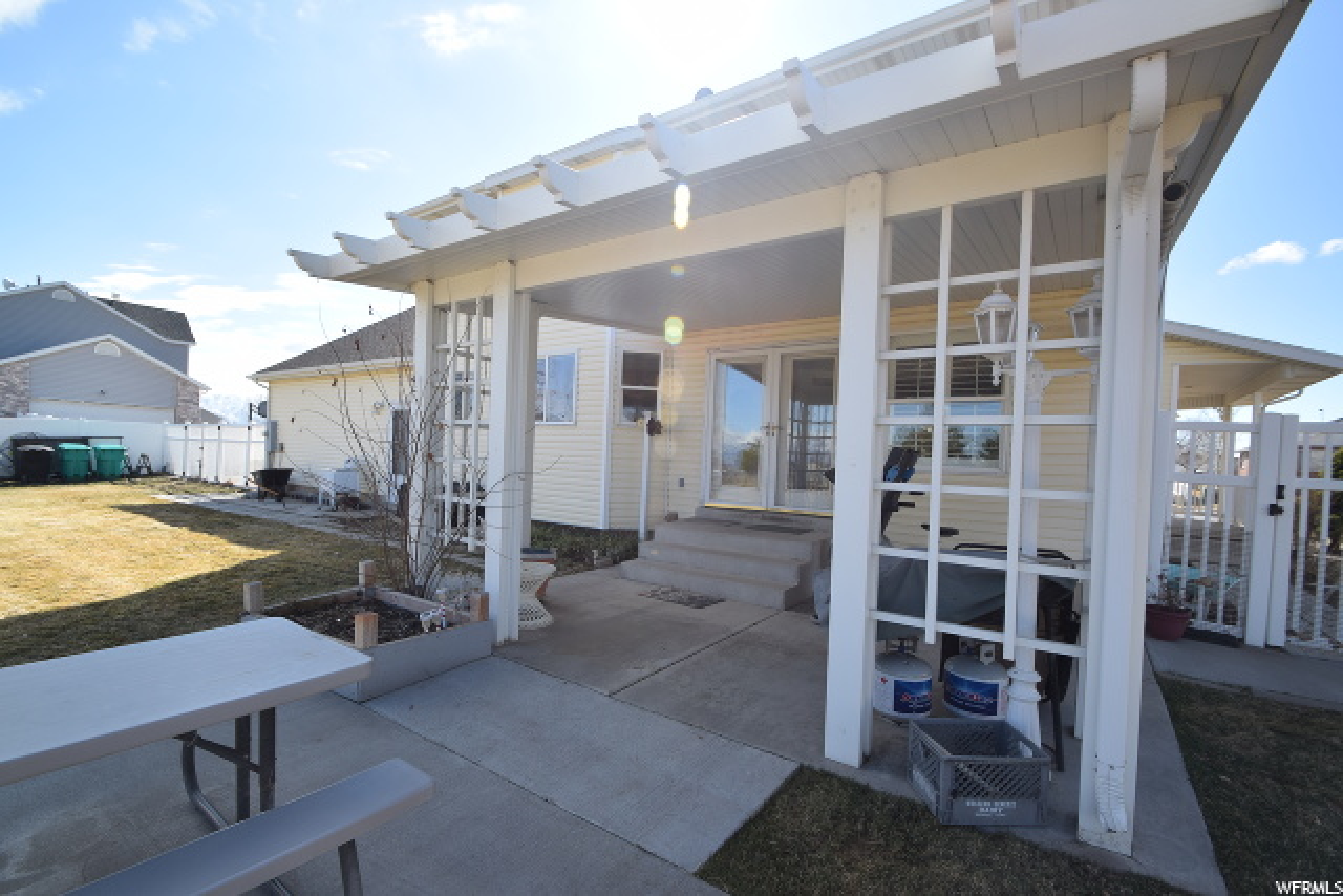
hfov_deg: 100.4
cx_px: 672
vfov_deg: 77.4
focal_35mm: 15
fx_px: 560
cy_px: 448
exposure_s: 1/320
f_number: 9
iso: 200
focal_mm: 10
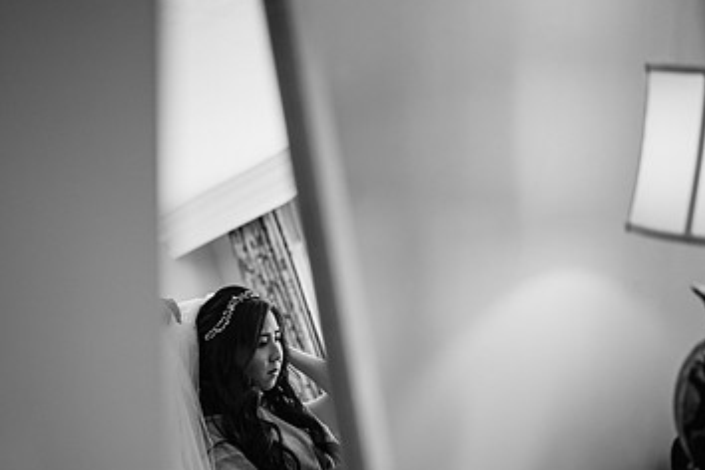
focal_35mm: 82
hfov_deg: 24.7
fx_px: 1606
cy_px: 344
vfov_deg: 16.6
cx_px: 275
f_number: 1.8
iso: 400
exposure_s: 1/500
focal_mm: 50
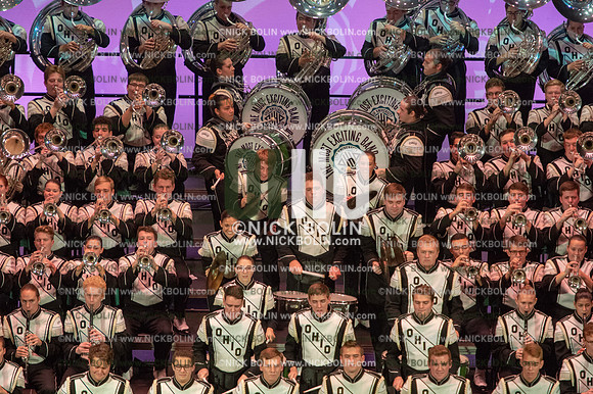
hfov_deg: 7.1
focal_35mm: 290
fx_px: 4774
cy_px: 197
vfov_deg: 4.7
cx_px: 296
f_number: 5.6
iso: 8000
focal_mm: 290
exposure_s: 1/250
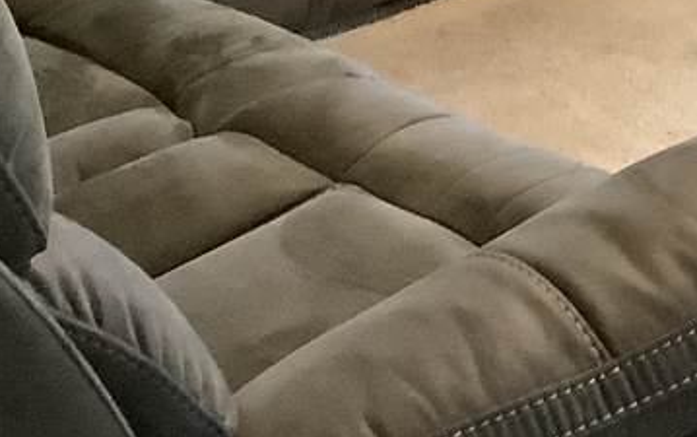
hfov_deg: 16.4
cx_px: 1025
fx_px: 2224
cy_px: -365
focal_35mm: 117
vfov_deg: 10.5
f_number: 2.4
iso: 400
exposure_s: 1/30
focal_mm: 3.3
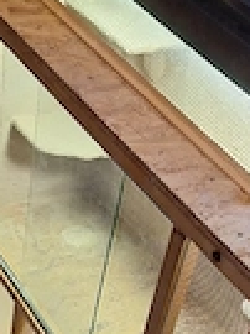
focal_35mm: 68
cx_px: 163
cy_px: 242
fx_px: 656
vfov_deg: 28.2
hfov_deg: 21.5
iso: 160
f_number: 1.8
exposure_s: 1/50
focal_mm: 5.54
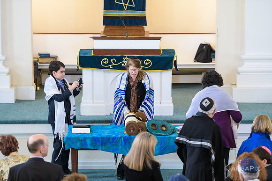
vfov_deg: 8.9
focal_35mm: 155
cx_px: 136
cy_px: 90
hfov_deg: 13.2
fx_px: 1171
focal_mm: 155
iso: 1250
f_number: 3.2
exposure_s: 1/125
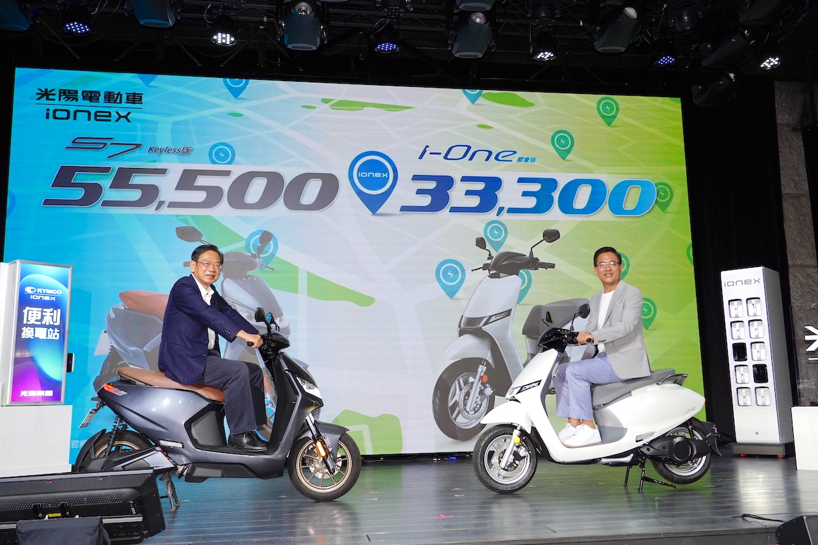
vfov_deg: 41.1
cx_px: 409
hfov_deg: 58.7
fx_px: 727
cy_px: 272
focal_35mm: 32
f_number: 4
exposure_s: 1/250
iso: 1250
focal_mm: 32
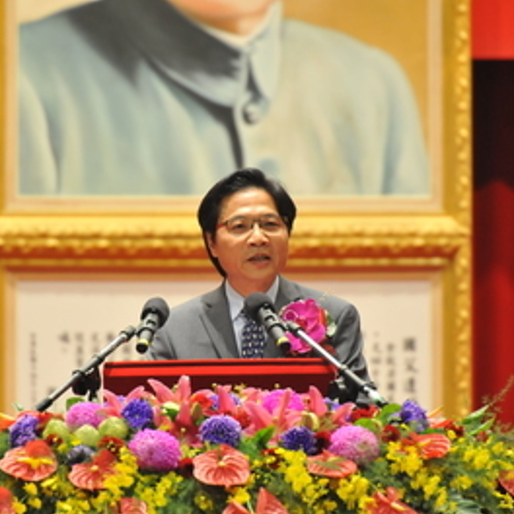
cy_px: 257
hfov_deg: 3.4
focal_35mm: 515
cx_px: 226
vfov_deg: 3.4
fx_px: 8652
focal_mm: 400
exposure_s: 1/80
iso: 2500
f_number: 5.6
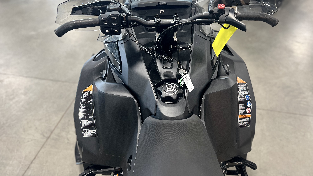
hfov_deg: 66.1
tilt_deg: -38.2
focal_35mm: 29
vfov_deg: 40.1
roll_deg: -0.1
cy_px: 78
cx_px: 157
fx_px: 241
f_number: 1.5
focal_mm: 5.7
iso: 200
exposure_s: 1/60
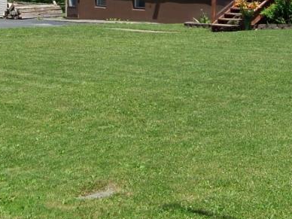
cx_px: 181
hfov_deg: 20.6
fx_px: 801
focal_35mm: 95
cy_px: -37
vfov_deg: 15.1
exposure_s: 1/1000
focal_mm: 5.85
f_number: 2.8
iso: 64
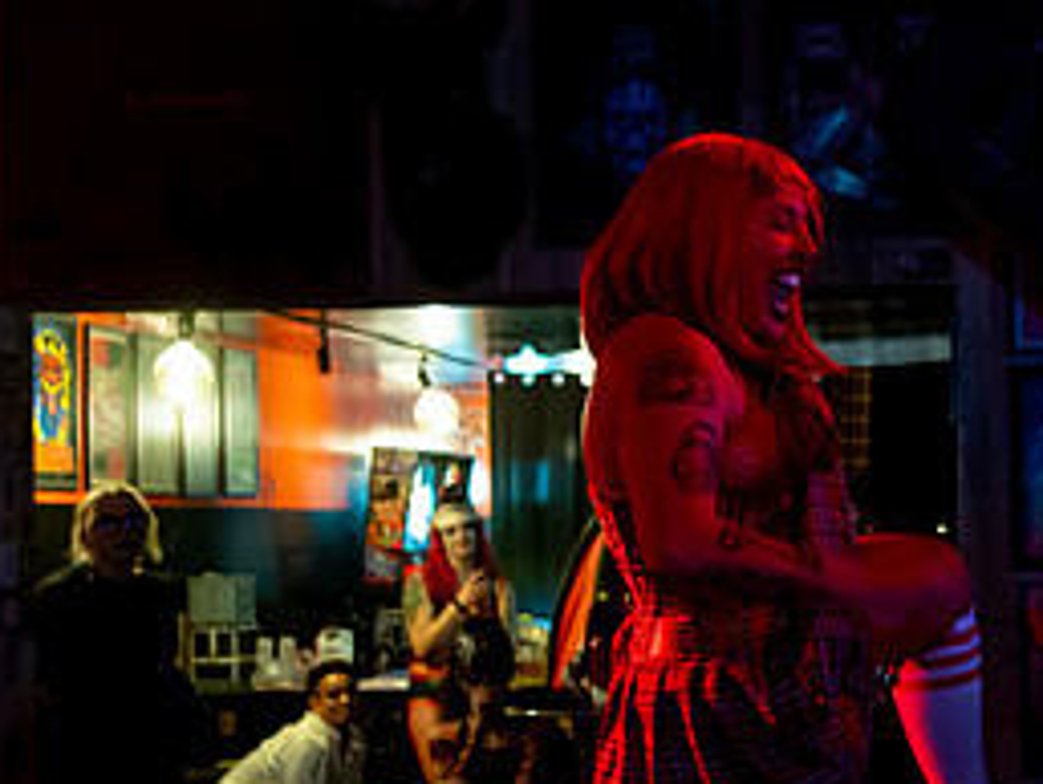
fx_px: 3105
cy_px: 484
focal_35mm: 103
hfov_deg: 18.6
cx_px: 1043
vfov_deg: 14.4
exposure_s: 1/50
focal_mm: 38
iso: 5000
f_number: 4
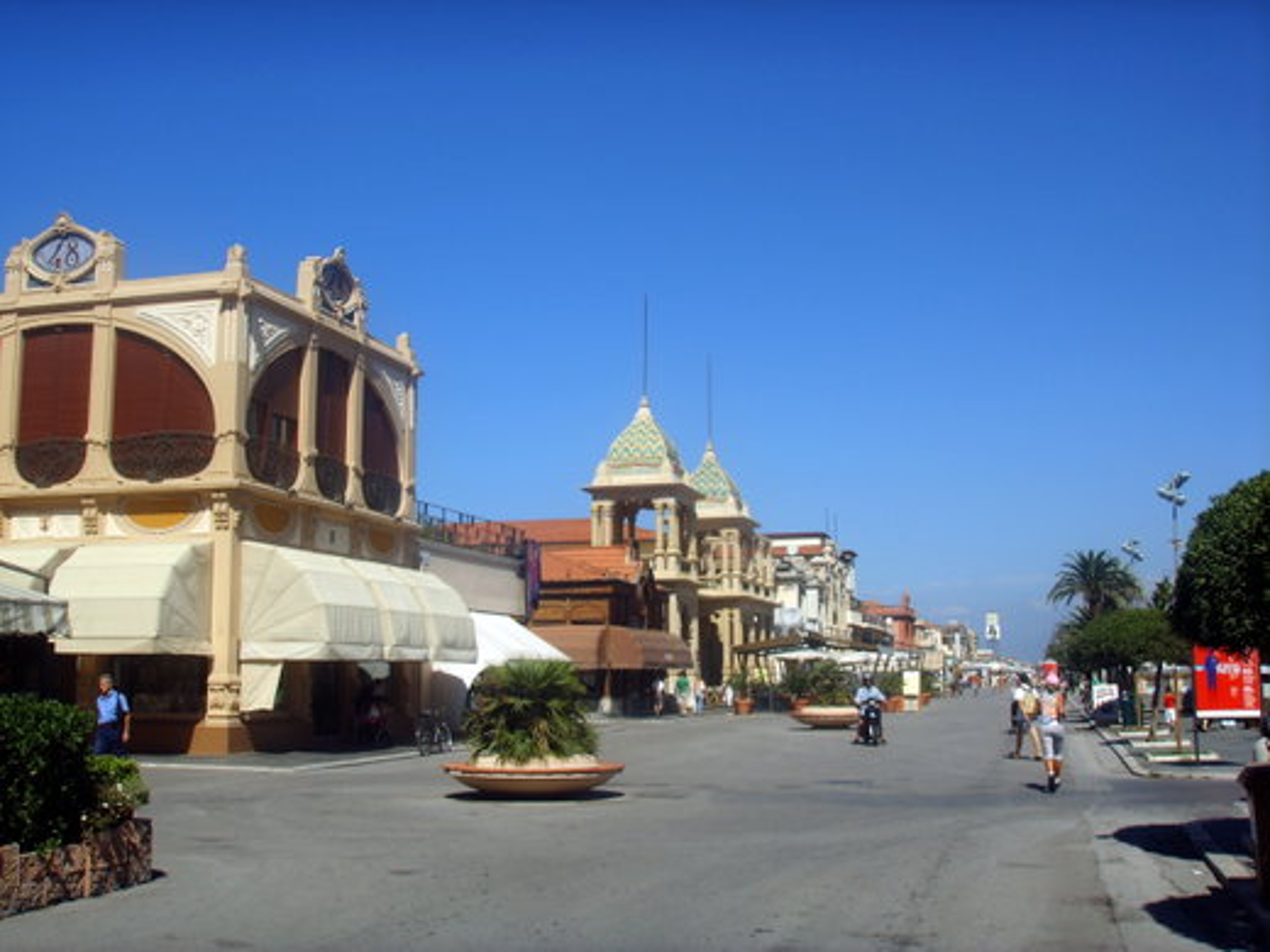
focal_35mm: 39
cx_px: 635
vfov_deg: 36.8
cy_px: 476
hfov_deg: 47.9
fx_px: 1431
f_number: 6.3
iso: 50
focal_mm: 6.6
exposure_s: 1/350
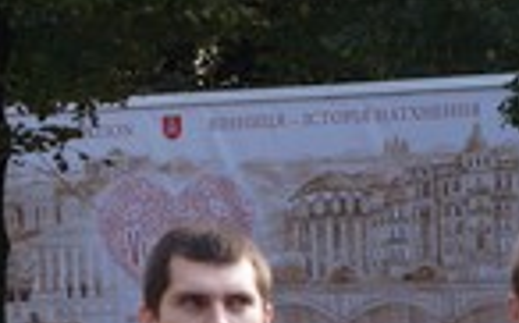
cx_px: 302
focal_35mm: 367
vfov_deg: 3.6
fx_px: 5187
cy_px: 353
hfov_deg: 5.7
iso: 125
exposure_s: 1/80
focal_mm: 50
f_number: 6.3
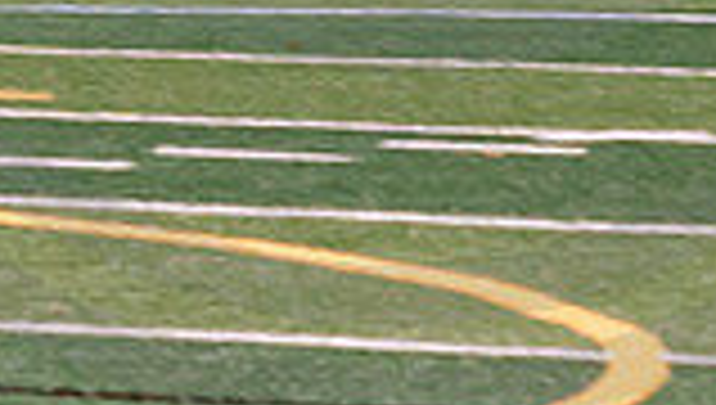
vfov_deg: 1.5
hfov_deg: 2.6
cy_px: -261
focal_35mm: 830
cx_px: 652
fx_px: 15782
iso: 2500
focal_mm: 70
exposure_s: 1/125
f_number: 3.5
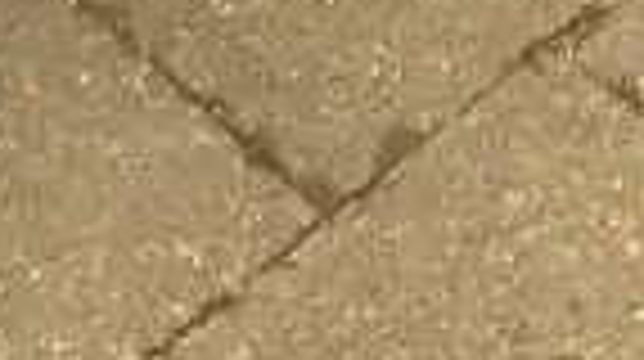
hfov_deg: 9.8
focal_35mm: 219
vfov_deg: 4.4
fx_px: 3735
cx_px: -27
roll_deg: +0.5
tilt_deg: -19.7
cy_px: -1760
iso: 64
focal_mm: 3.99
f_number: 1.8
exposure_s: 1/121
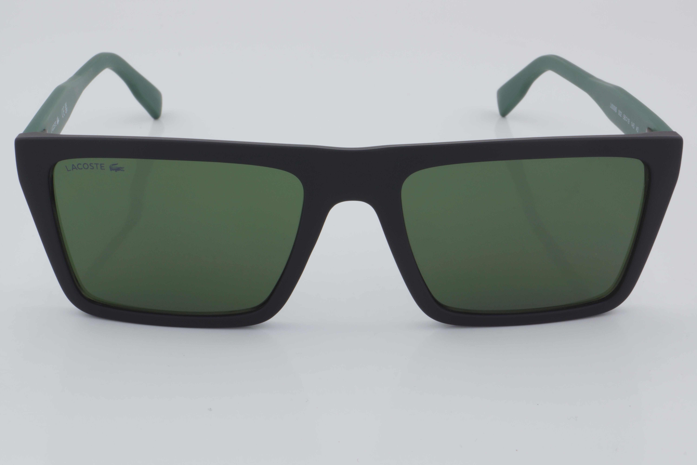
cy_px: 232
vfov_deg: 20.2
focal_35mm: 68
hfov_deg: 29.9
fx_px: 1307
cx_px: 348
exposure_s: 1/4
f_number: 32
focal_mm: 45
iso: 100
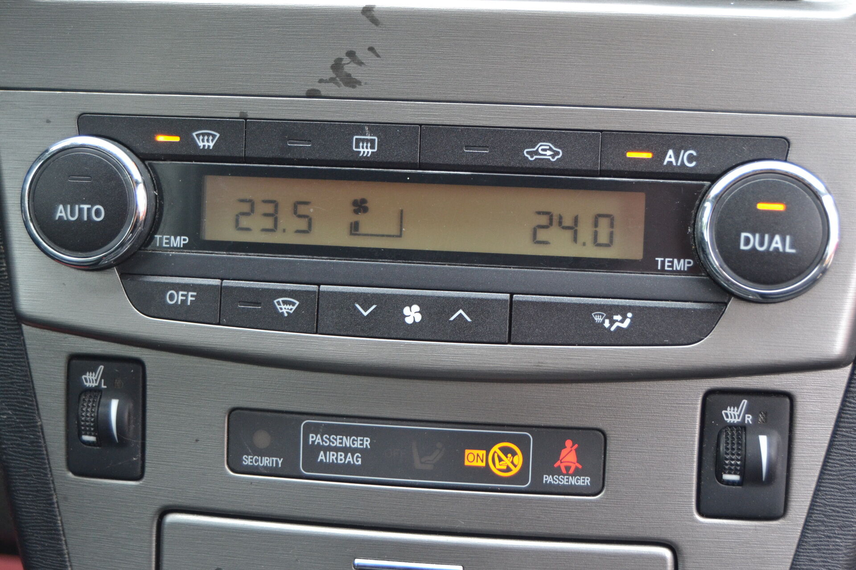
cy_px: 285
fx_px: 1427
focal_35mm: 60
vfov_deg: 22.6
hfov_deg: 33.4
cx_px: 428
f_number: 5
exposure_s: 1/60
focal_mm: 40
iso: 1000
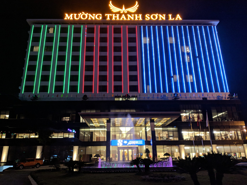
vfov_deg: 51.4
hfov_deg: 65.3
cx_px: 124
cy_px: 92
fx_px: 193
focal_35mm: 27
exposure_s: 1/50
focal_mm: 4.44
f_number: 1.8
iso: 253
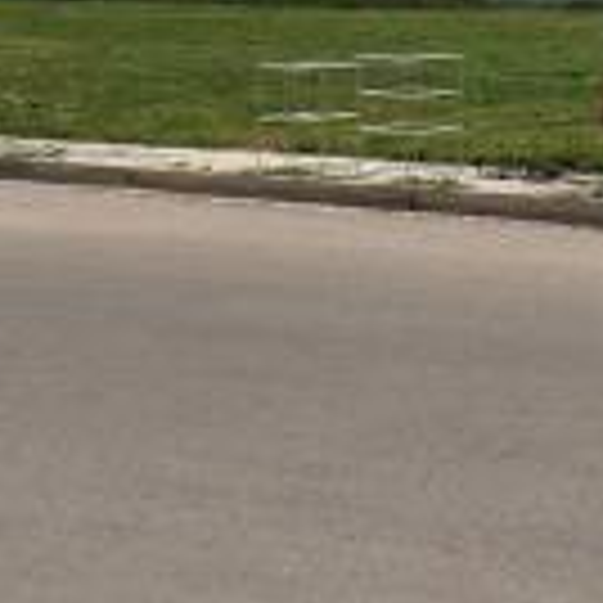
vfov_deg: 17.6
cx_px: 932
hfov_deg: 16.2
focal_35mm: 97
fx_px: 1912
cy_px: 32
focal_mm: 4.1
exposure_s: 1/1500
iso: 80
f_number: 3.5
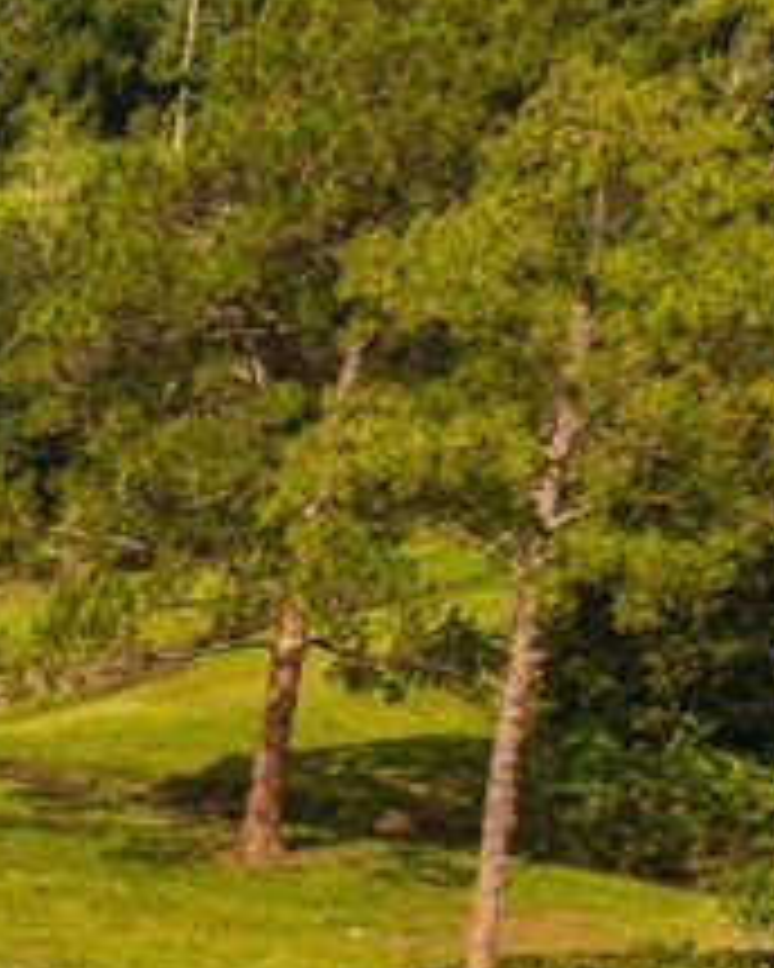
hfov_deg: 6.9
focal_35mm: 174
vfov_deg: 10.5
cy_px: 1679
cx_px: -2254
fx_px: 4982
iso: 100
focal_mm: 8.67
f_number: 1.8
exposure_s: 1/200
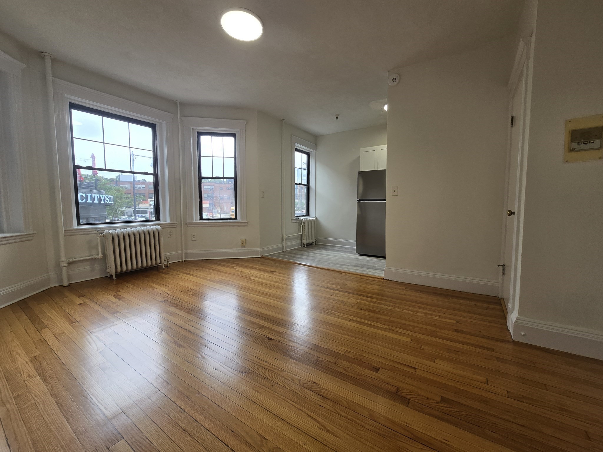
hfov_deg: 106.2
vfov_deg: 89.9
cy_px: 226
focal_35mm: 13
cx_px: 302
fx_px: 226
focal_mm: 2.2
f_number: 2.2
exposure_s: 1/129
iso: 50
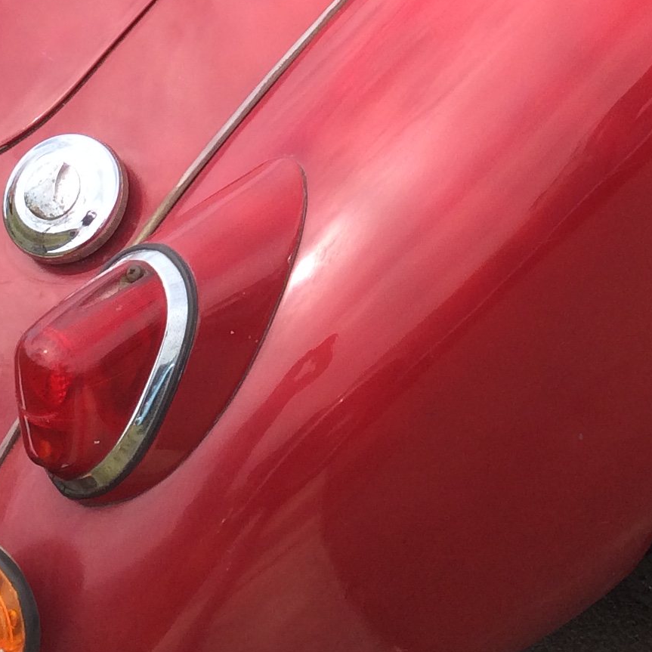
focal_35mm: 97
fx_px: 2067
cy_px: -173
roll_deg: -2.7
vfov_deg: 17.0
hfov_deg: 17.6
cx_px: 607
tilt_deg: -24.5
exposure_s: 1/1172
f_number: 2.2
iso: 32
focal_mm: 4.15
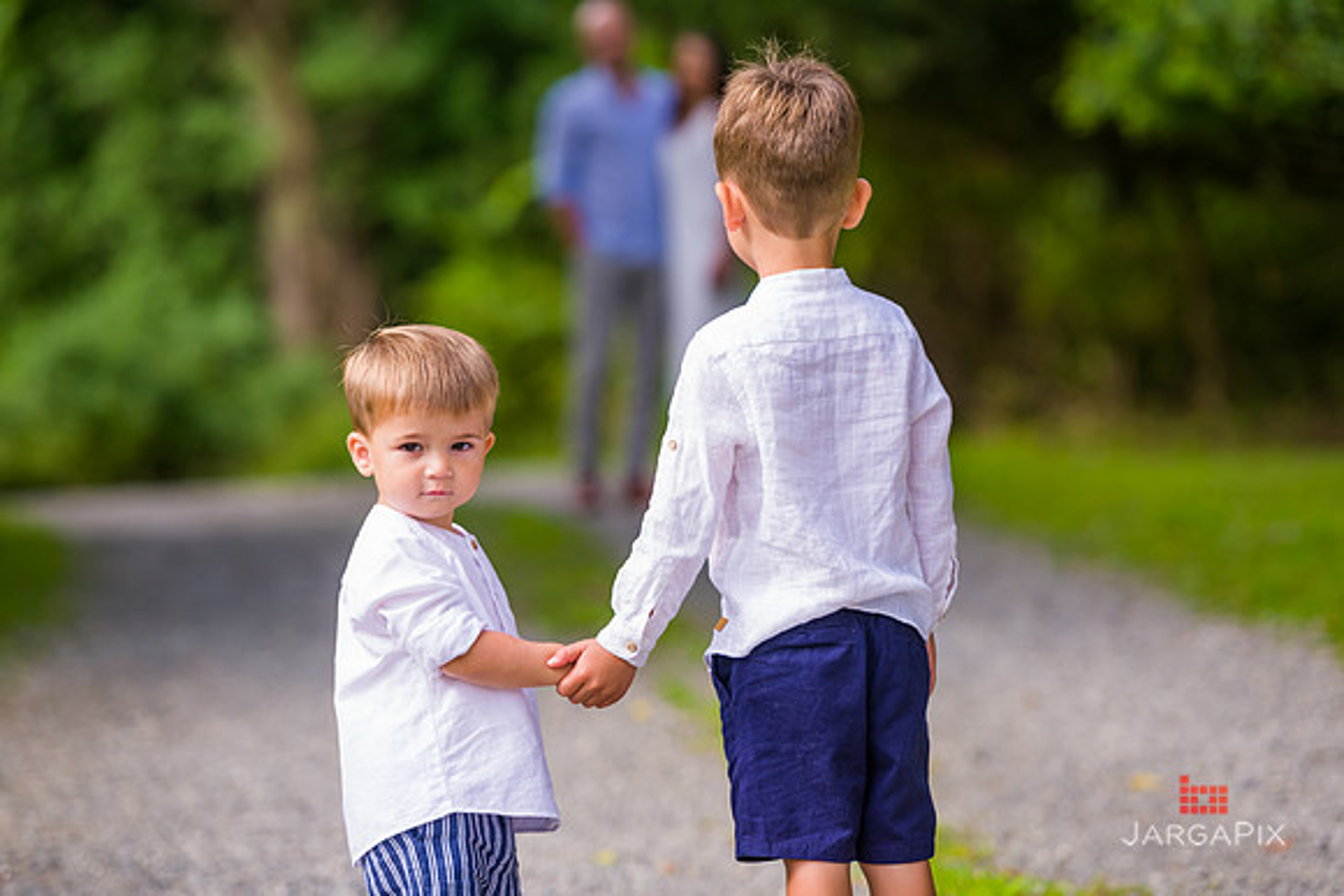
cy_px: 448
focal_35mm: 165
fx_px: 6161
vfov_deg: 8.3
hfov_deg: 12.4
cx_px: 672
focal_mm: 165
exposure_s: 1/640
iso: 200
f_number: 4
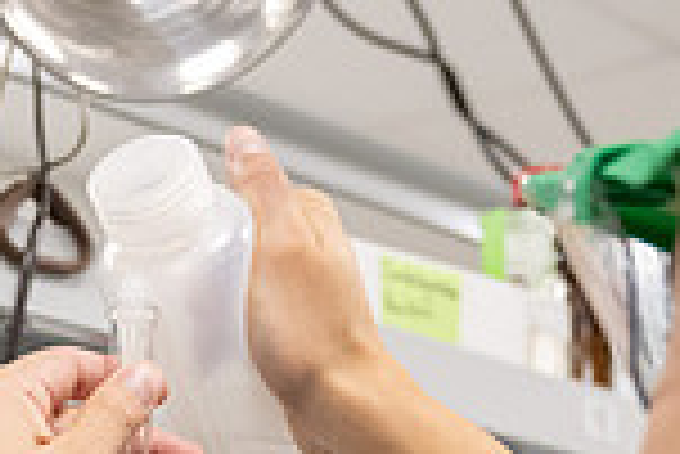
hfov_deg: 16.4
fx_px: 2363
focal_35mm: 125
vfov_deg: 10.8
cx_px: 279
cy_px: 546
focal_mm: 32.5
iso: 2500
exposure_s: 1/250
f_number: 4
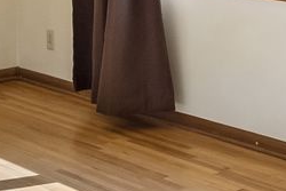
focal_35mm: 123
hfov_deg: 16.6
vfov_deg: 10.6
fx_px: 978
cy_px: -124
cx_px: 189
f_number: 8
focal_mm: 10.5
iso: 400
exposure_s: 1/140
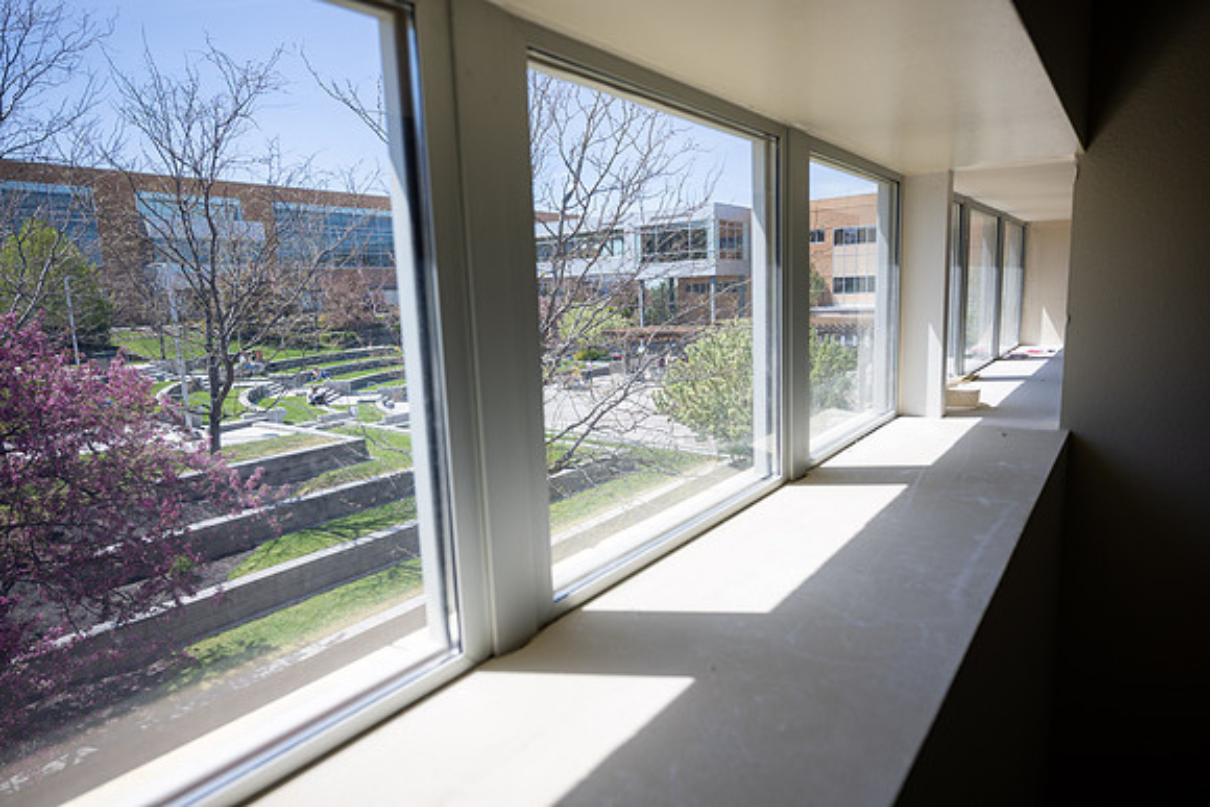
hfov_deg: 82.6
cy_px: 404
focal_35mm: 20
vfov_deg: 60.7
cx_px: 605
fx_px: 689
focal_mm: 20.5
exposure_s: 1/500
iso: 100
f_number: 4
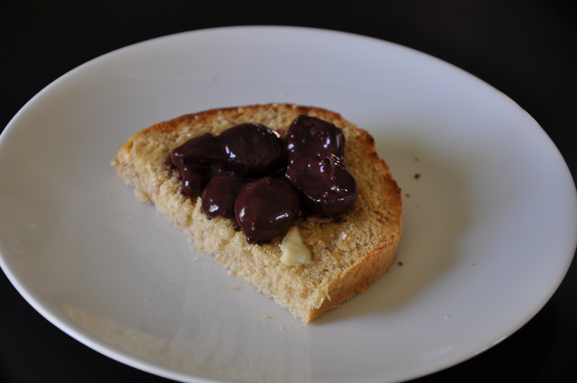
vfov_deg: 13.0
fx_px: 1681
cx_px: 288
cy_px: 192
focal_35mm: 105
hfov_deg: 19.5
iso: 200
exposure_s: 1/15
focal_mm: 70
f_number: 5.3
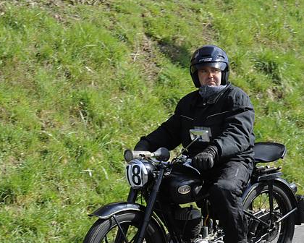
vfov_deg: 12.3
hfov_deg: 15.4
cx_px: 191
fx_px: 1125
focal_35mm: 125
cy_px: 187
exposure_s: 1/320
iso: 320
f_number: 9
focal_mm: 70
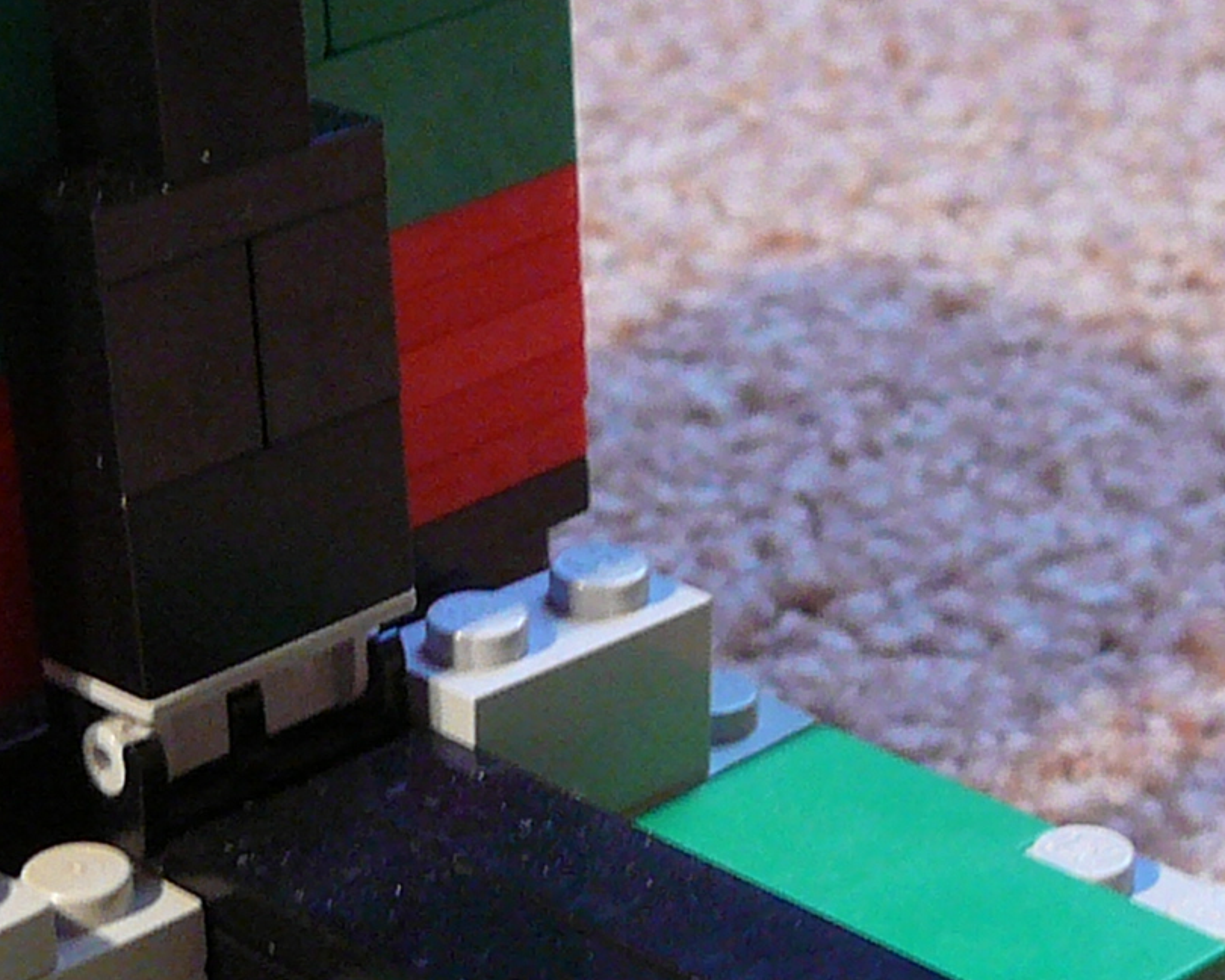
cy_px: 646
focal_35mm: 108
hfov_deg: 17.8
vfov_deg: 14.2
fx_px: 3916
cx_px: 523
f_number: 2.8
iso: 200
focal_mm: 5.2
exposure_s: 1/8
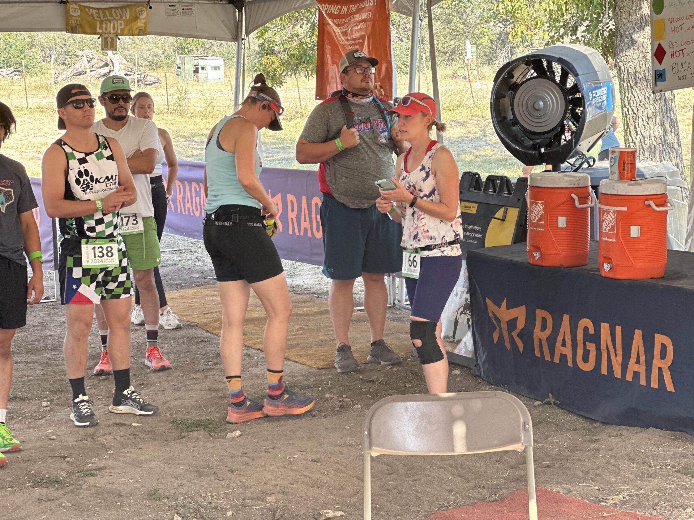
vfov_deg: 19.1
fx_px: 1544
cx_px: 347
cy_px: 260
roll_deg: +3.0
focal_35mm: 77
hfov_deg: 25.3
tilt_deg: -3.9
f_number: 2.8
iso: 64
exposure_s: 1/120
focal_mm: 9
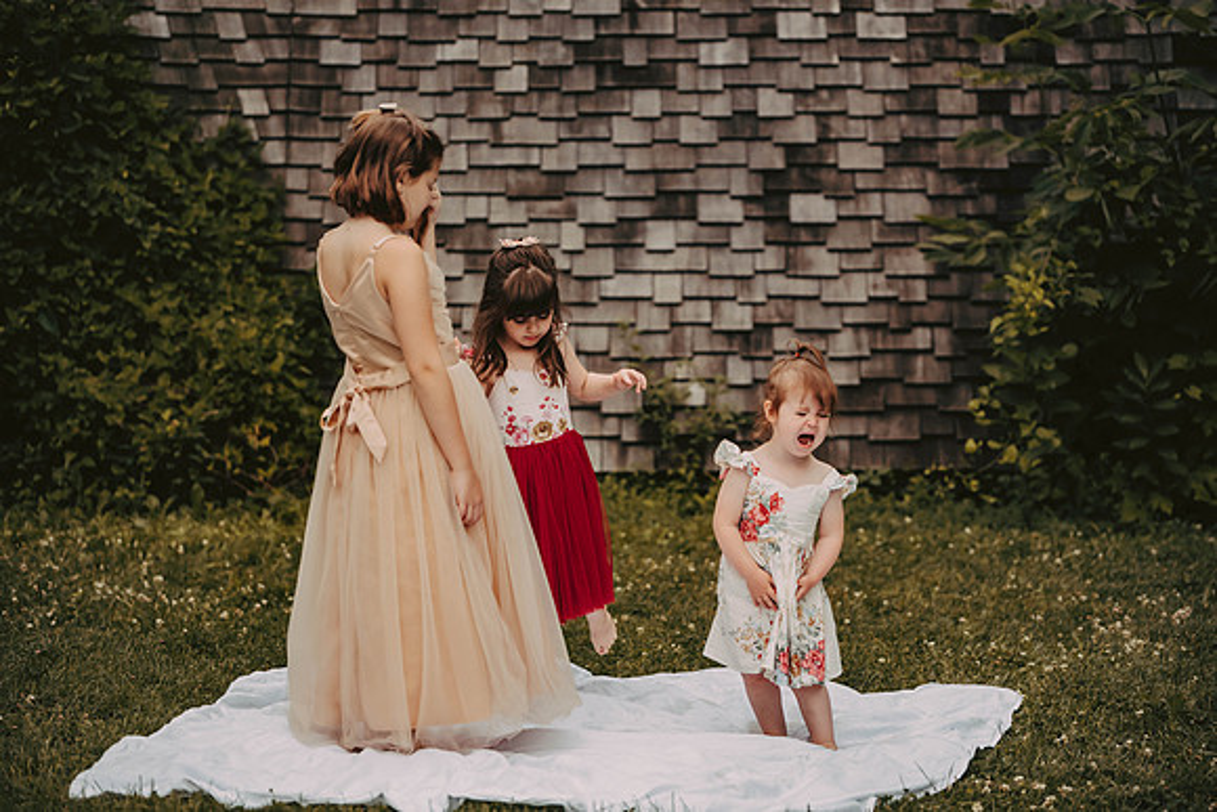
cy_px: 406
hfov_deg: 17.1
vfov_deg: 11.4
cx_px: 608
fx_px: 4057
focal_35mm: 120
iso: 640
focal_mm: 120
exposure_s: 1/4000
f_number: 2.8
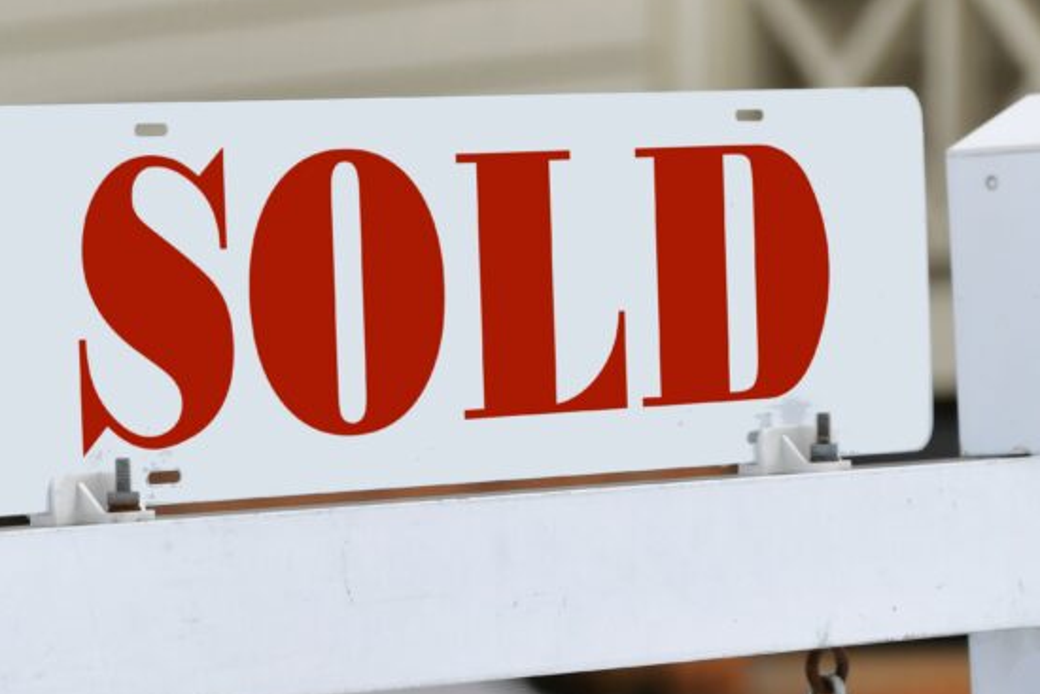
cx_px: 511
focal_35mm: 307
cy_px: 445
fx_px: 8871
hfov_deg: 6.7
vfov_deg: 4.5
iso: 320
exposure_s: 1/1600
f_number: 7.1
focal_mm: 110
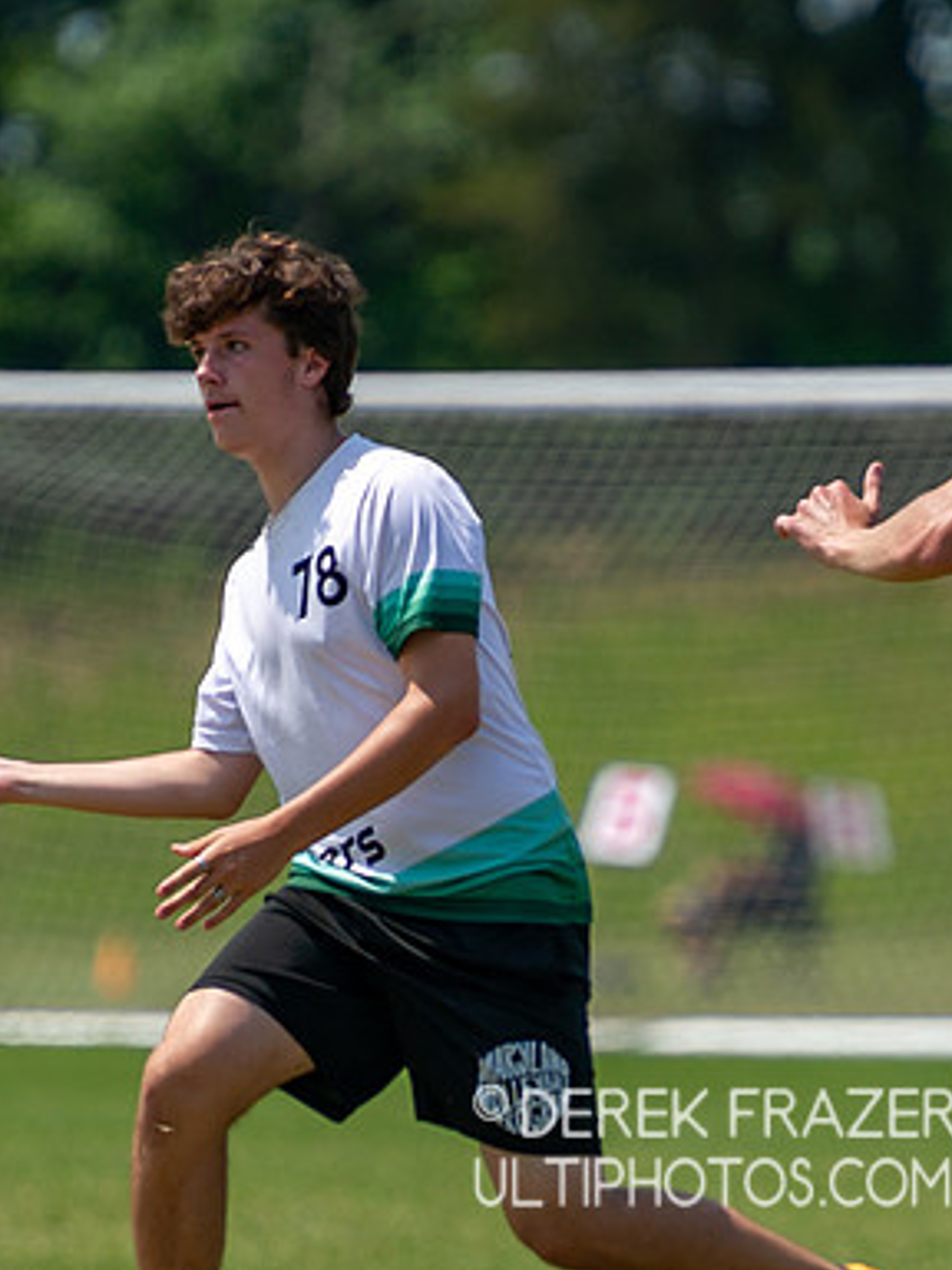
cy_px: 656
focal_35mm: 814
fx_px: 29849
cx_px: 343
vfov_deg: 2.4
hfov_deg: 1.8
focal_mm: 270
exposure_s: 1/2000
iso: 200
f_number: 4
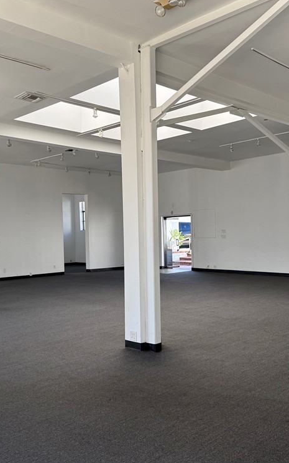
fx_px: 441
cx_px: 145
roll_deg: +1.0
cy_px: 232
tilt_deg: +0.2
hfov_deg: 36.3
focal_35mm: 35
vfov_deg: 55.3
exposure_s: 1/419
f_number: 1.78
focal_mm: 6.76
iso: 100
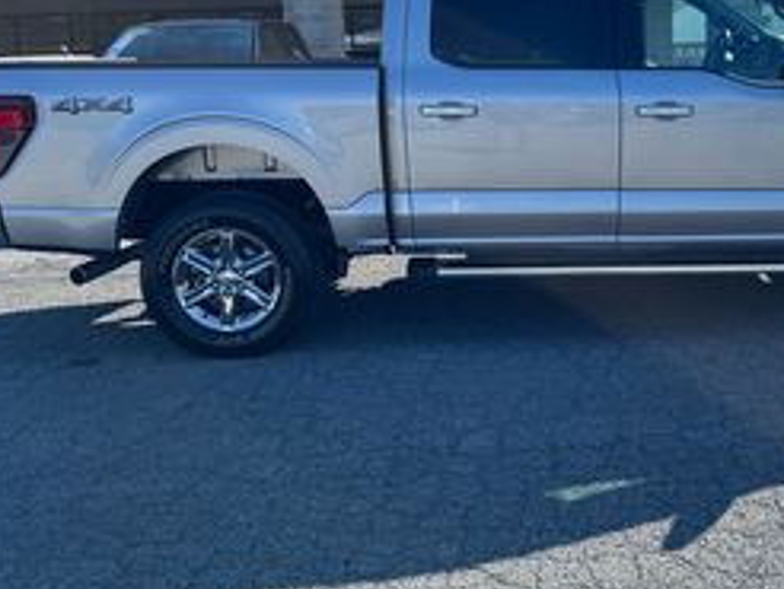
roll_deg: +1.7
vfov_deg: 36.6
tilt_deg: -7.8
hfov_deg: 46.8
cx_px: 545
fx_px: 884
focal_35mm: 39
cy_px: 210
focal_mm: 6.76
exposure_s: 1/1678
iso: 80
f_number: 1.78
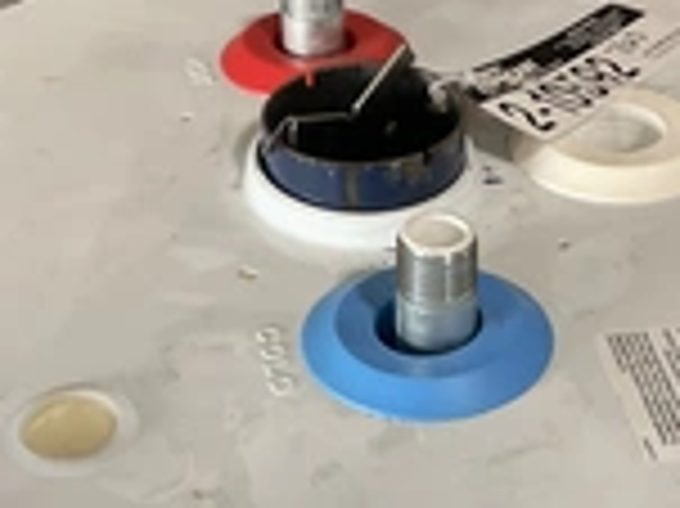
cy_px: 337
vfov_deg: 19.1
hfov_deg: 25.4
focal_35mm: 77
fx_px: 1511
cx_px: 360
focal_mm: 3
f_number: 1.8
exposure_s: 1/60
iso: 40
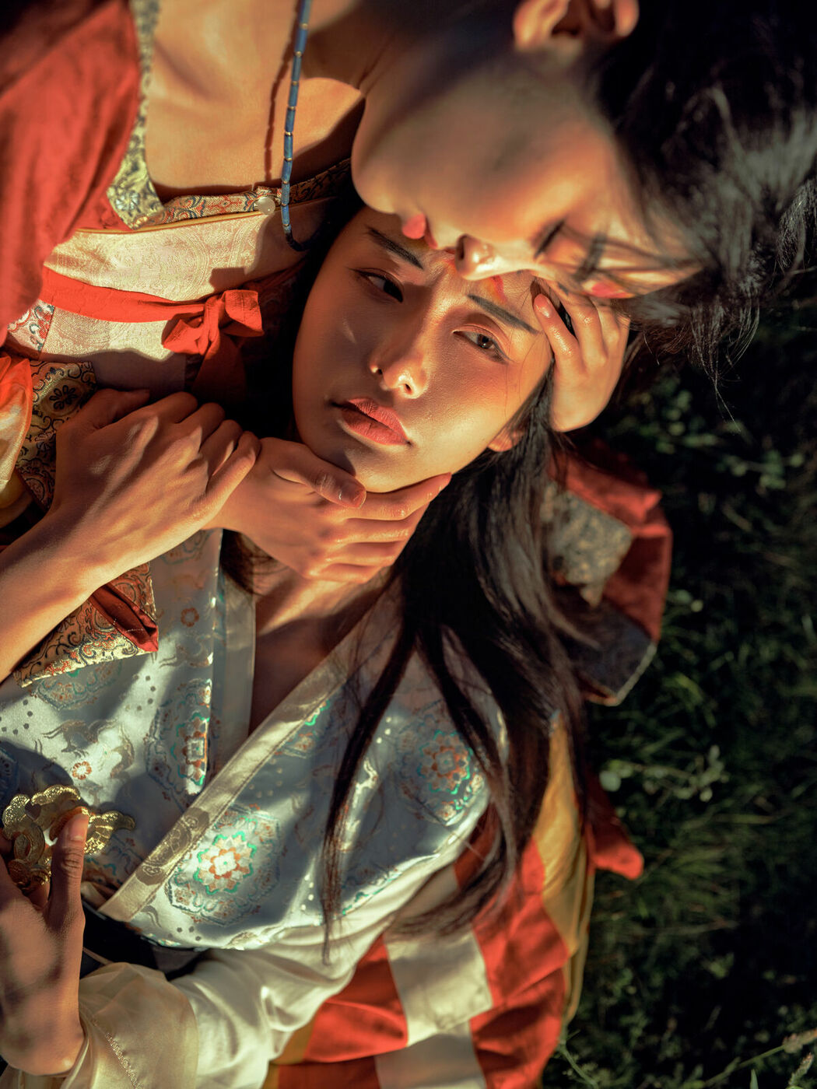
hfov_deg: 36.0
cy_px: 544
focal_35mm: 40
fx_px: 1259
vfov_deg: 46.8
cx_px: 408
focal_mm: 50
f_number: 3.2
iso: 500
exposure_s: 1/125
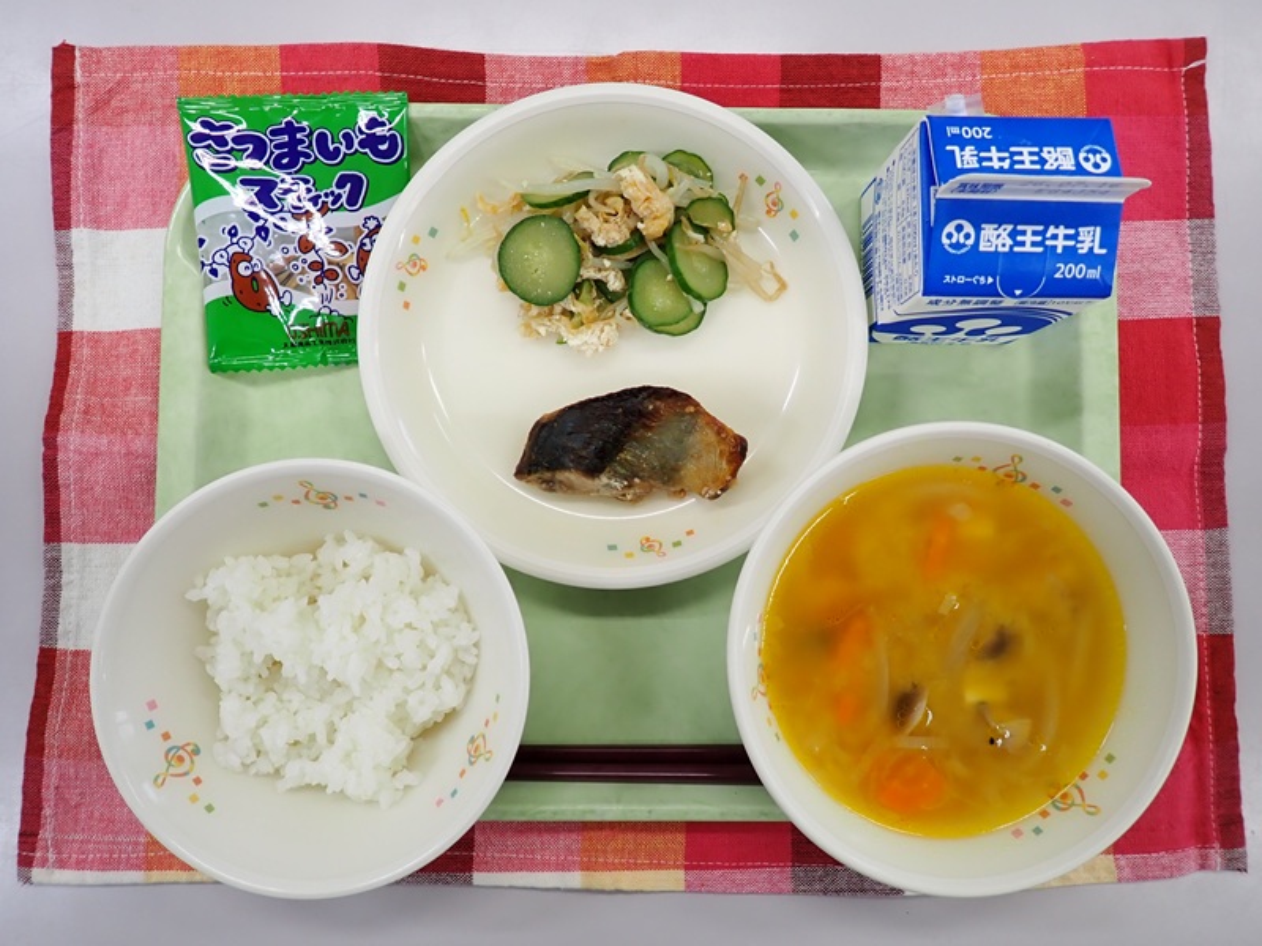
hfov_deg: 69.4
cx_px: 631
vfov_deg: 54.9
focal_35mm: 25
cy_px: 473
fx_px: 911
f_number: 2
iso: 100
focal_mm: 4.5
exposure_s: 1/125
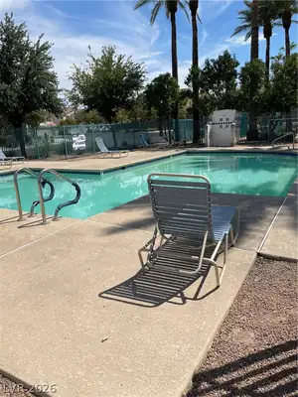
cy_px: 198
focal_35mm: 26
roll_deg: +3.0
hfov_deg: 53.1
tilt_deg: -13.4
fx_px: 298
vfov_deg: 67.3
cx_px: 149
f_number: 1.6
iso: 32
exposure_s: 1/5917
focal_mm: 5.1
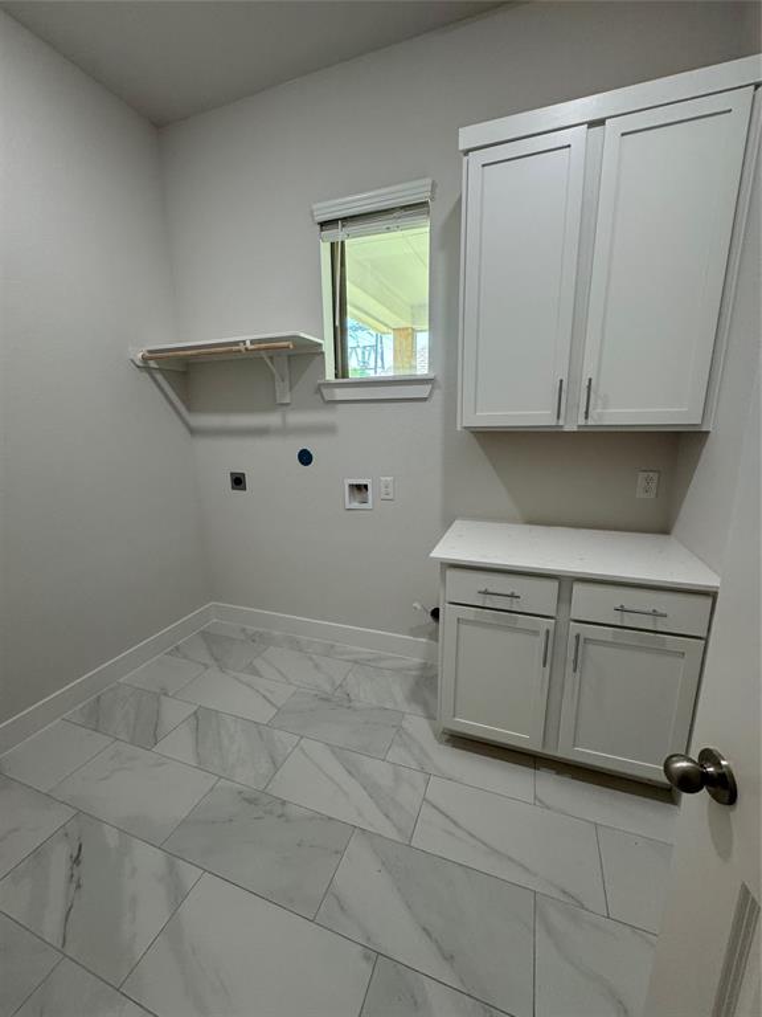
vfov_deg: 102.1
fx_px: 411
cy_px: 508
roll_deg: +1.0
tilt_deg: -13.3
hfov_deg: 85.7
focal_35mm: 14
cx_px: 381
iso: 160
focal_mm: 2.22
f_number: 2.2
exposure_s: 1/120
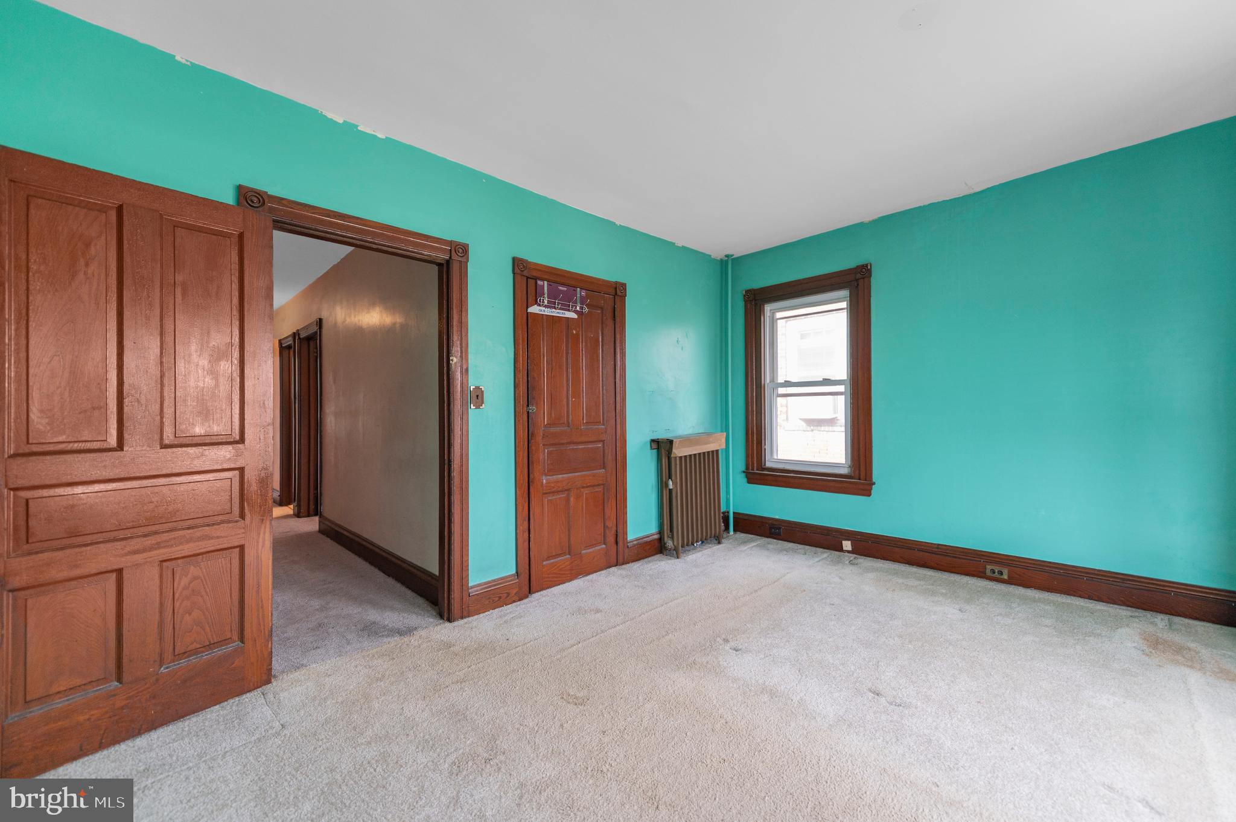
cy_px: 411
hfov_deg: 104.3
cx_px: 618
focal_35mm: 14
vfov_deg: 81.1
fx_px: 480
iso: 500
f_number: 2.8
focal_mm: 14
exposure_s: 1/125
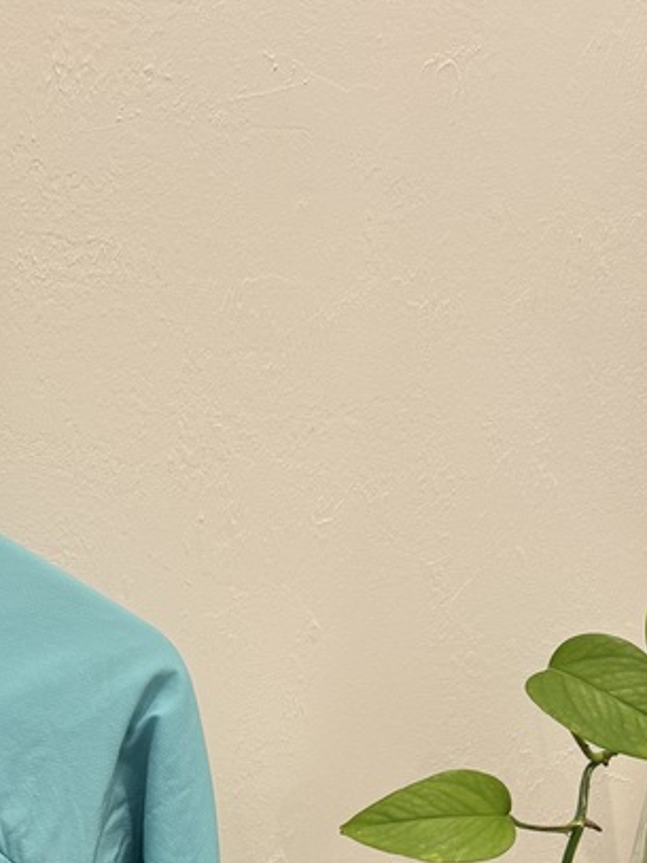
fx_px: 1471
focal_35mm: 59
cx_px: -112
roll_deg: -3.1
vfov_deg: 28.3
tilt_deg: -18.3
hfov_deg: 22.9
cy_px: 1050
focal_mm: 6.76
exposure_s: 1/60
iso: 160
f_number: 1.78
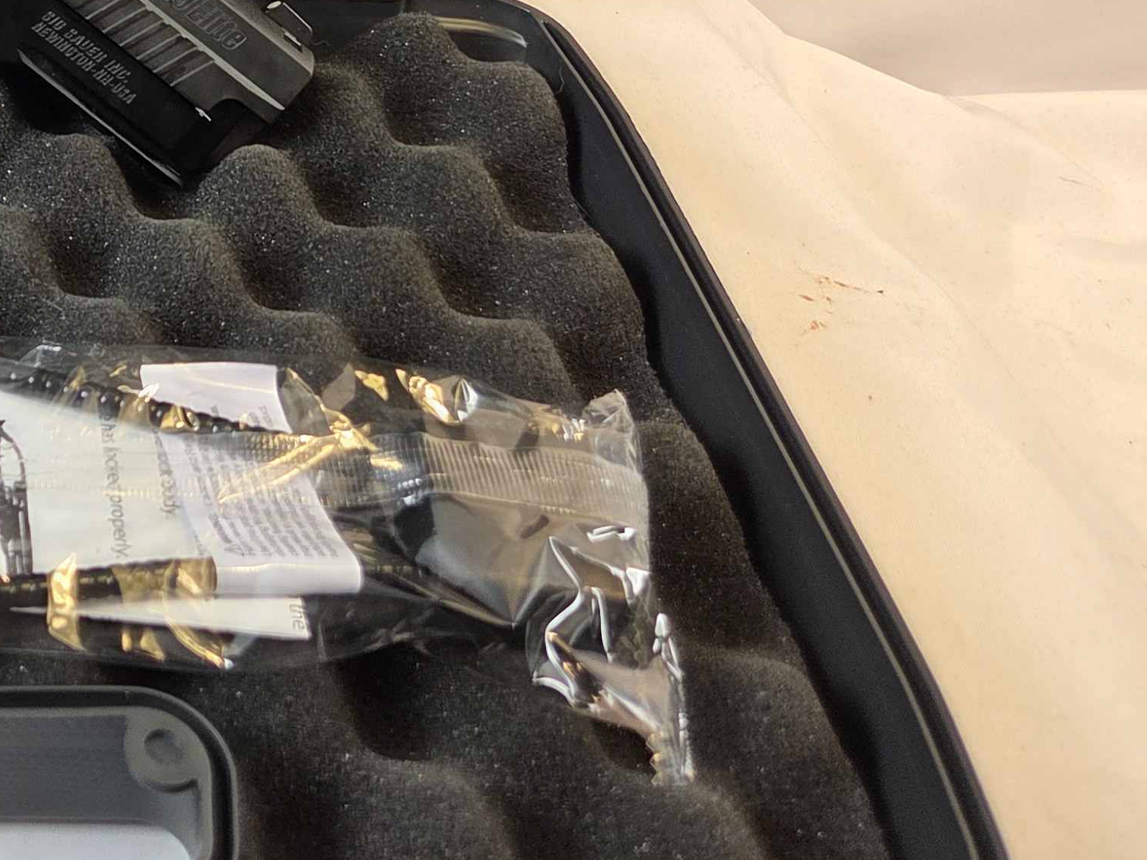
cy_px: -72
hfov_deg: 27.7
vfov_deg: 22.7
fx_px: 2021
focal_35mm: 61
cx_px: -239
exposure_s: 1/120
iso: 25
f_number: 1.8
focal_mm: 5.4
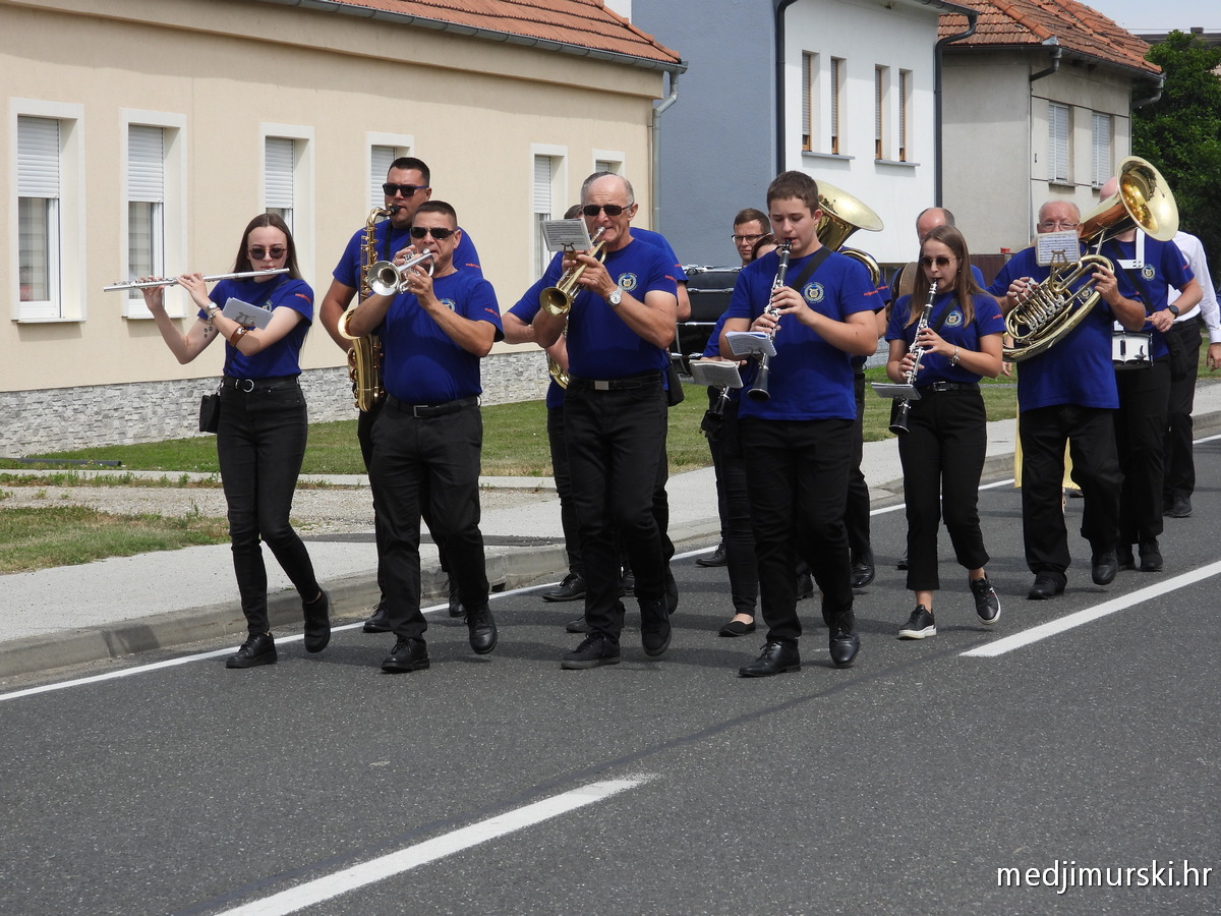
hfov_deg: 18.7
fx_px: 3704
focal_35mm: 105
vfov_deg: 14.1
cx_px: 610
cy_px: 458
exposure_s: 1/1000
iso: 100
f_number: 4
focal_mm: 18.9
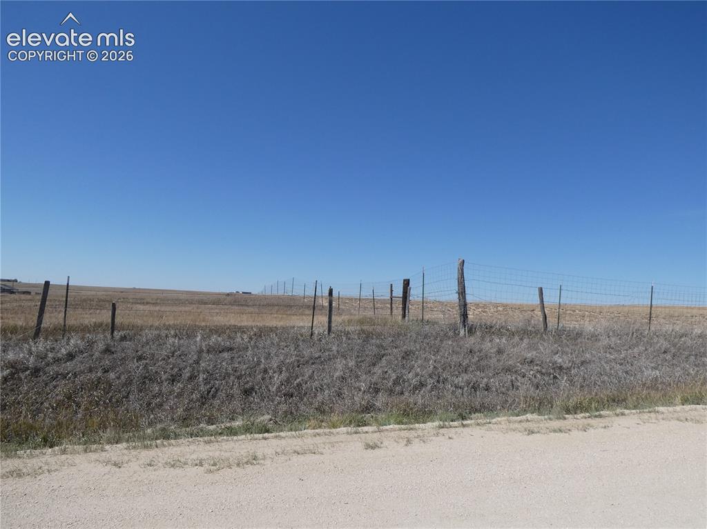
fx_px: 490
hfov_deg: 71.6
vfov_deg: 56.8
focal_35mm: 24
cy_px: 264
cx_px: 354
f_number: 4.5
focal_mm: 4.3
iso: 80
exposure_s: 1/800
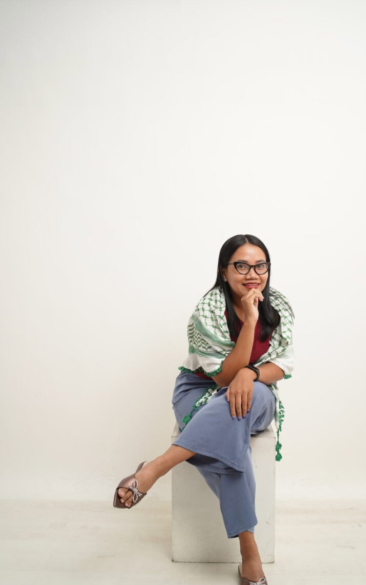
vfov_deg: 54.0
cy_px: 290
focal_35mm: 36
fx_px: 575
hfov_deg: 35.3
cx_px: 197
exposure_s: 1/80
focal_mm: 35
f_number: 4.5
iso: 100
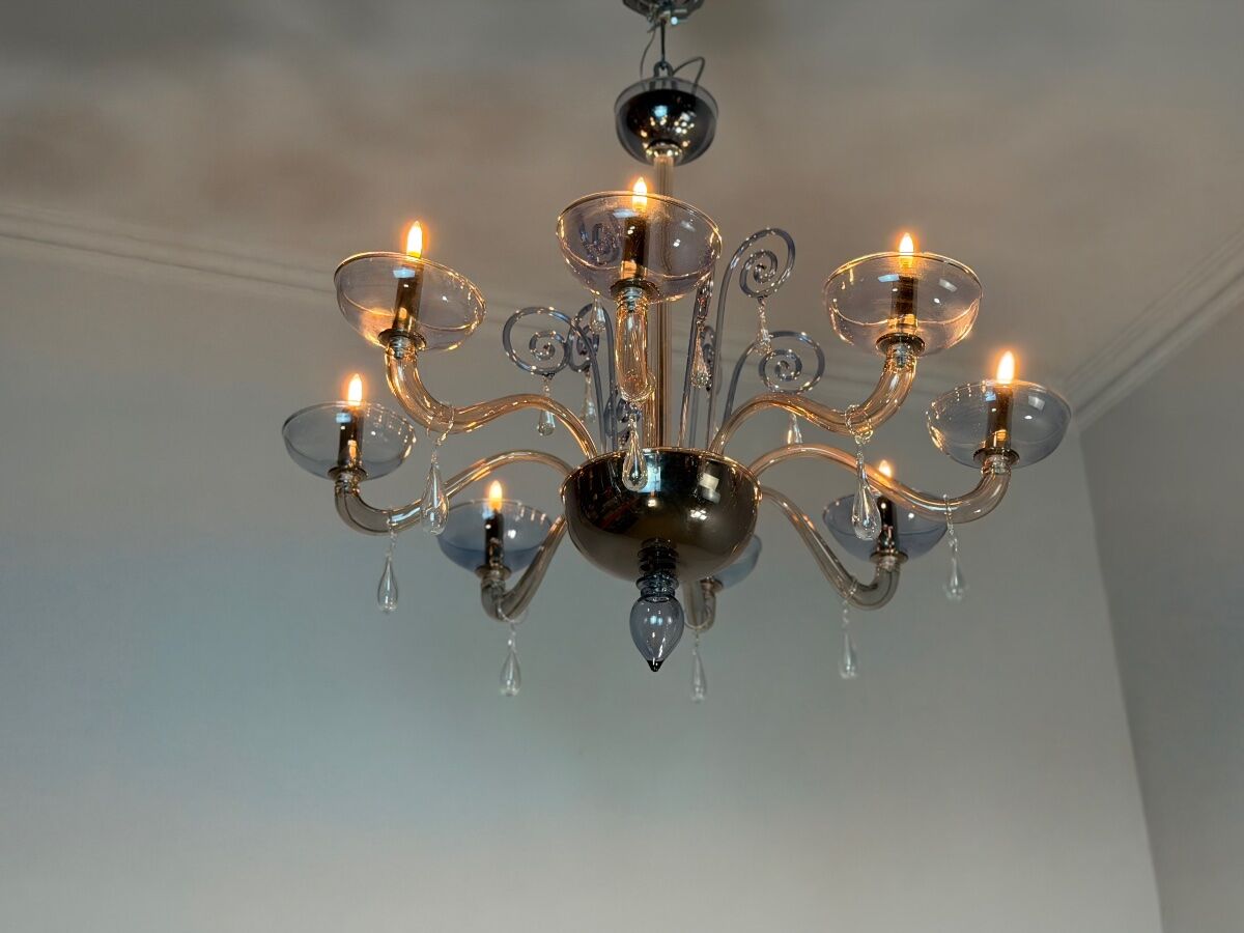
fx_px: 1725
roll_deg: +0.0
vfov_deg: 30.3
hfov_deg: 39.7
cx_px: 622
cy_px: 466
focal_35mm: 48
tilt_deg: +28.1
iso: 160
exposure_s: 1/100
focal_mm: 6.76
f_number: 1.78
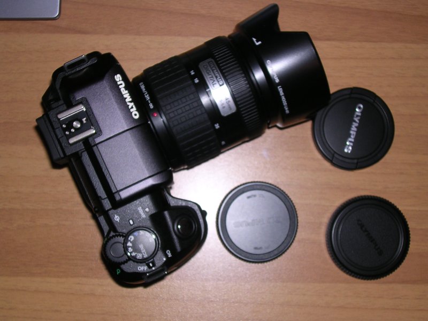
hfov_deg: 34.3
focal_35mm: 56
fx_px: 692
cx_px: 214
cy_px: 160
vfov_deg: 26.1
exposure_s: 1/60.1
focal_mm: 8.5
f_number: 3.3
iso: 100
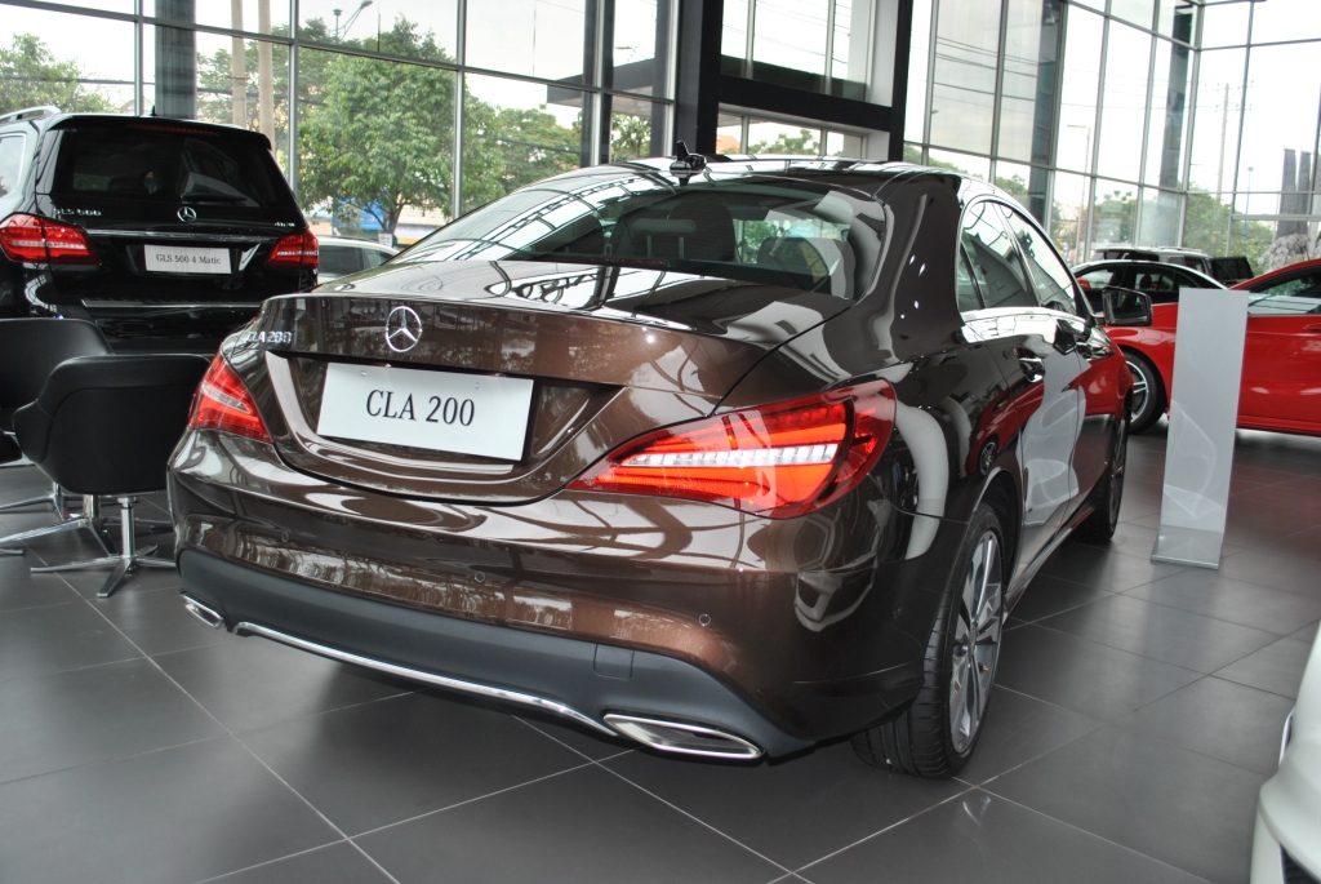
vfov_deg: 43.7
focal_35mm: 30
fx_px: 1102
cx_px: 660
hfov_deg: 61.9
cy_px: 442
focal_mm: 20
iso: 125
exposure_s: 1/125
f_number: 3.8
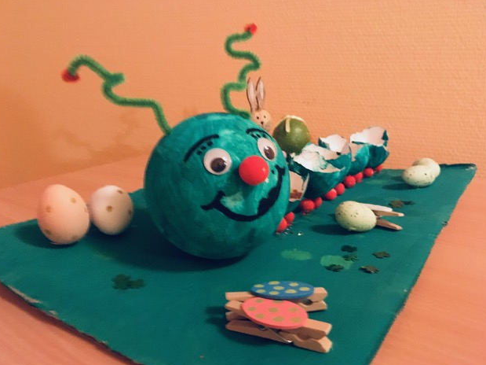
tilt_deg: -17.1
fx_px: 421
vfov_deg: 46.8
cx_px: 244
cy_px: 186
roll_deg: +0.4
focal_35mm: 30
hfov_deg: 60.0
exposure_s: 1/17
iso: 640
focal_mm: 4.15
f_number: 2.2
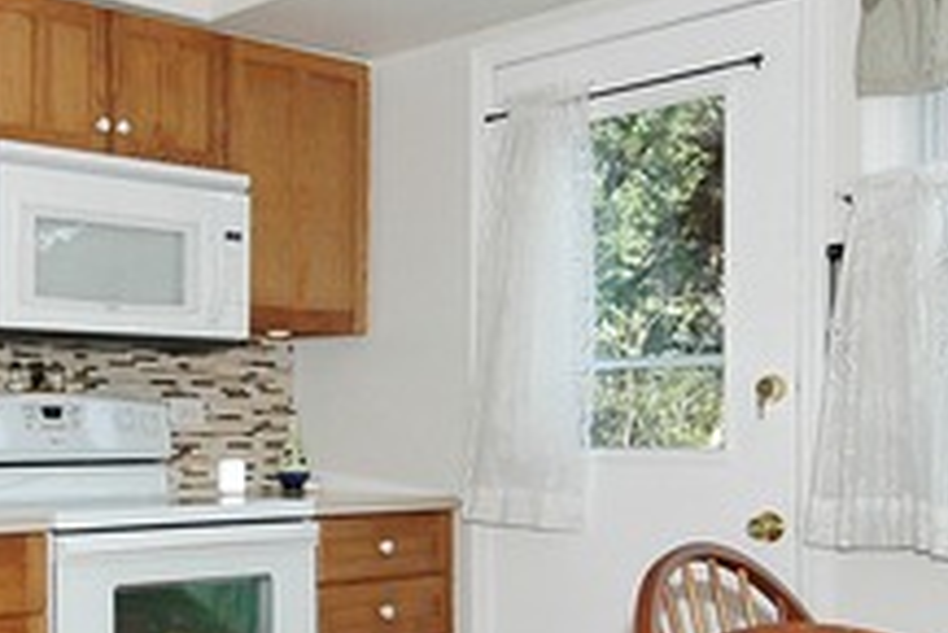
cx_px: 162
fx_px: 1397
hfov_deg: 36.0
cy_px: 406
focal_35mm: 53
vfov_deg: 25.5
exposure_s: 1/500
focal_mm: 12
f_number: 8
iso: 800
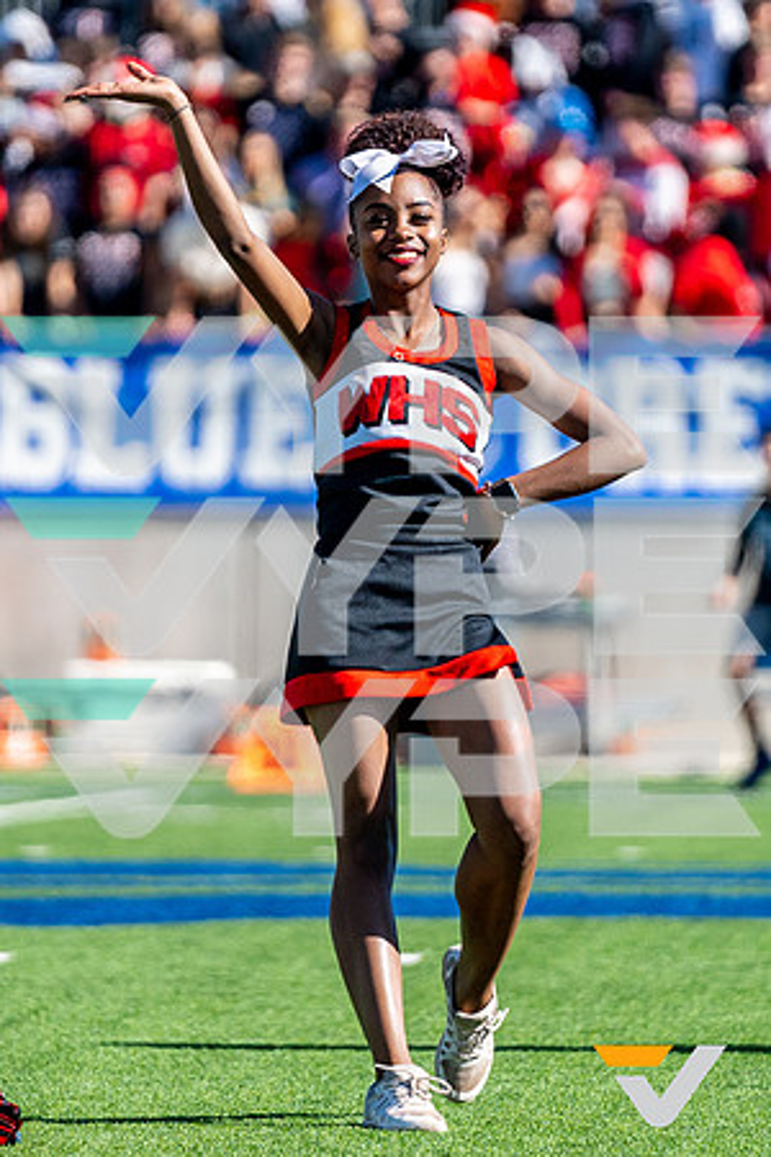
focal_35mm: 450
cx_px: 449
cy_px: 477
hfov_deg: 3.1
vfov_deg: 4.6
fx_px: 14461
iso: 400
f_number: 2.8
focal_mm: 200
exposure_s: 1/2500
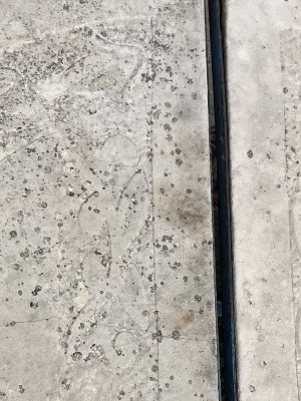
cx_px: 81
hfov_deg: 17.5
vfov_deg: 22.7
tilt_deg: -71.2
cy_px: 361
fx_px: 974
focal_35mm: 84
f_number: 1.8
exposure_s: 1/1473
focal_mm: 3.99
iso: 32
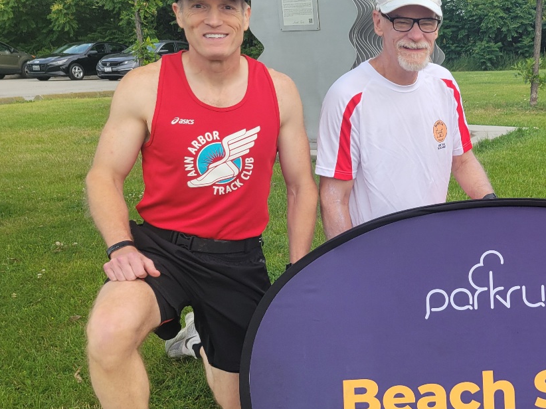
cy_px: 251
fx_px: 804
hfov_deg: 34.7
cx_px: 521
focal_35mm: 51
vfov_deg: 28.5
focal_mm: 5.4
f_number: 1.8
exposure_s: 1/526
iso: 40
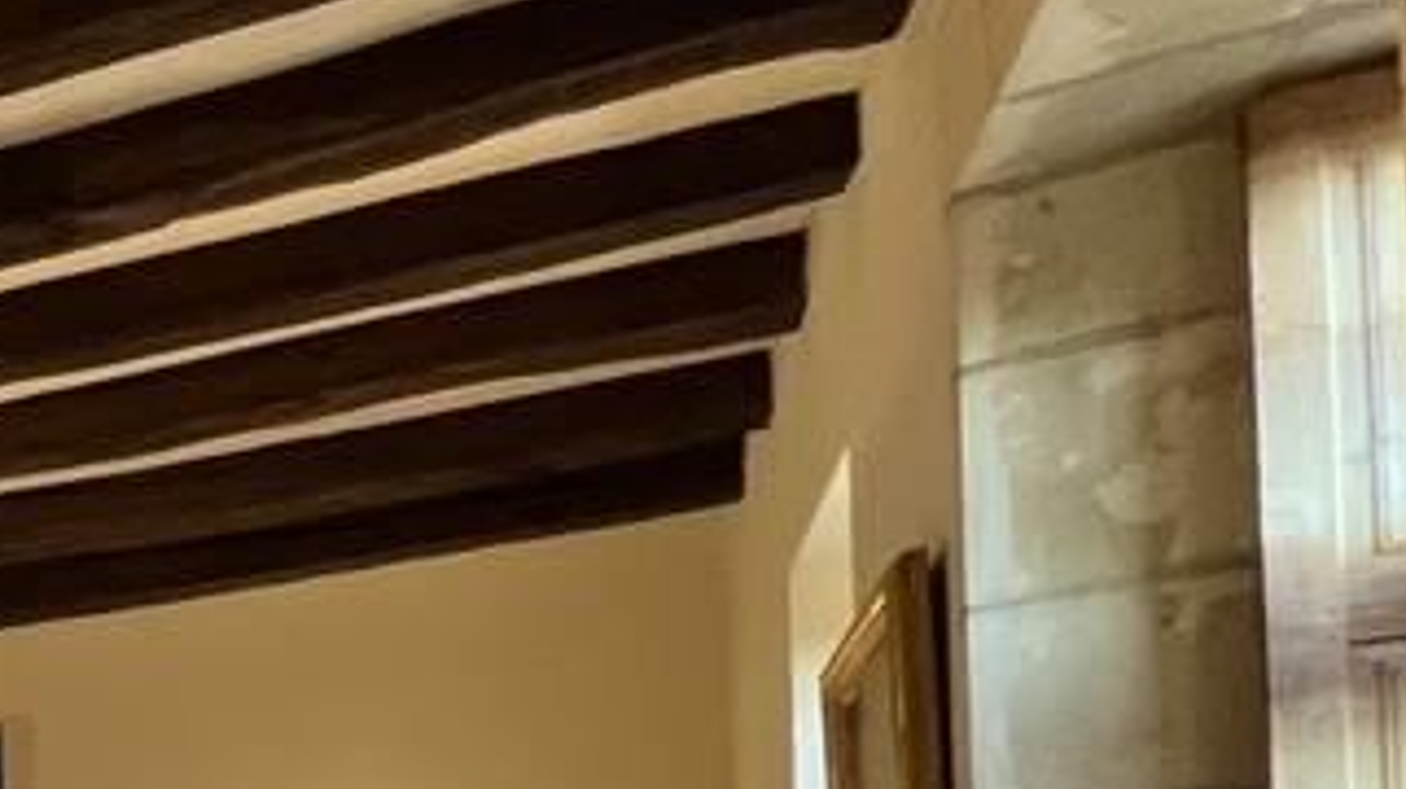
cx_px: -1047
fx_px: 1974
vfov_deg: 19.7
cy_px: 1175
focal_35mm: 53
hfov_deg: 23.2
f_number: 1.8
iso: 250
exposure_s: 1/50
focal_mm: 1.57
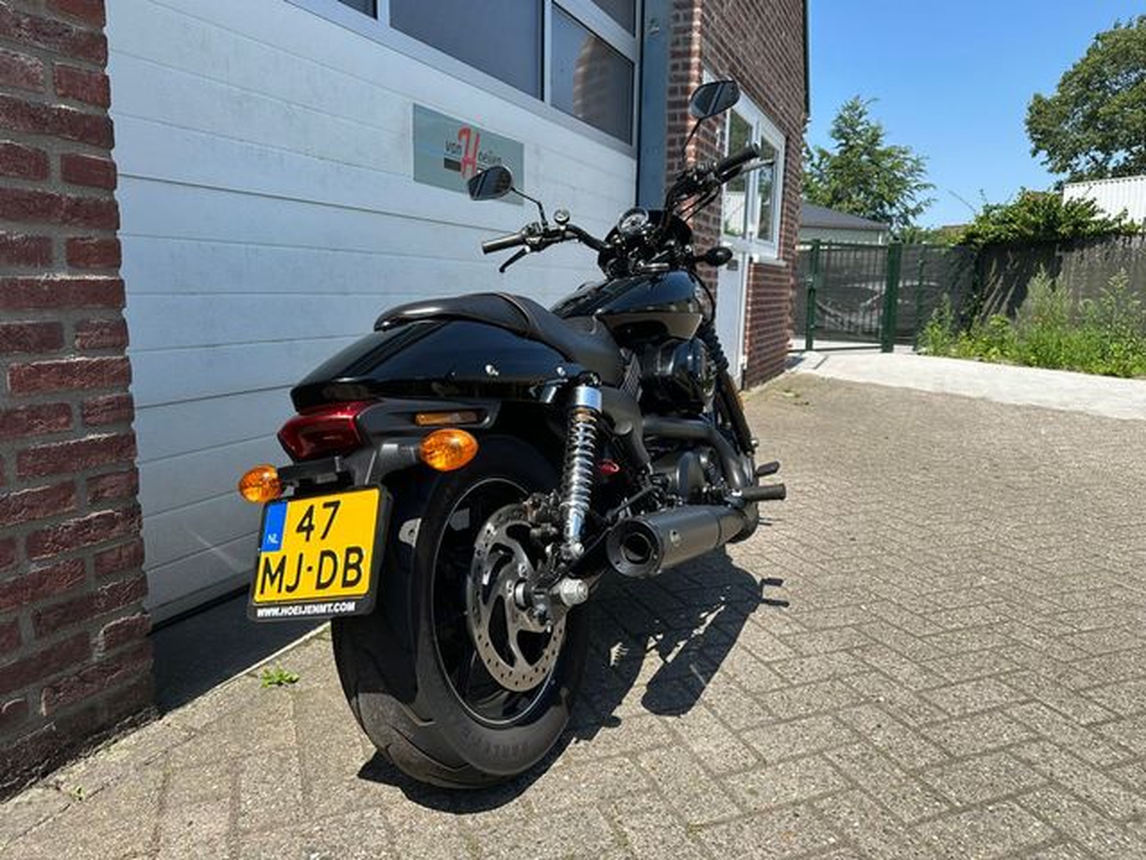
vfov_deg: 56.8
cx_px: 573
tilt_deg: -9.5
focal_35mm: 24
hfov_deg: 71.6
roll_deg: -1.1
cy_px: 430
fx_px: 795
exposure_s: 1/2732
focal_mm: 6.86
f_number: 1.78
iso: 80
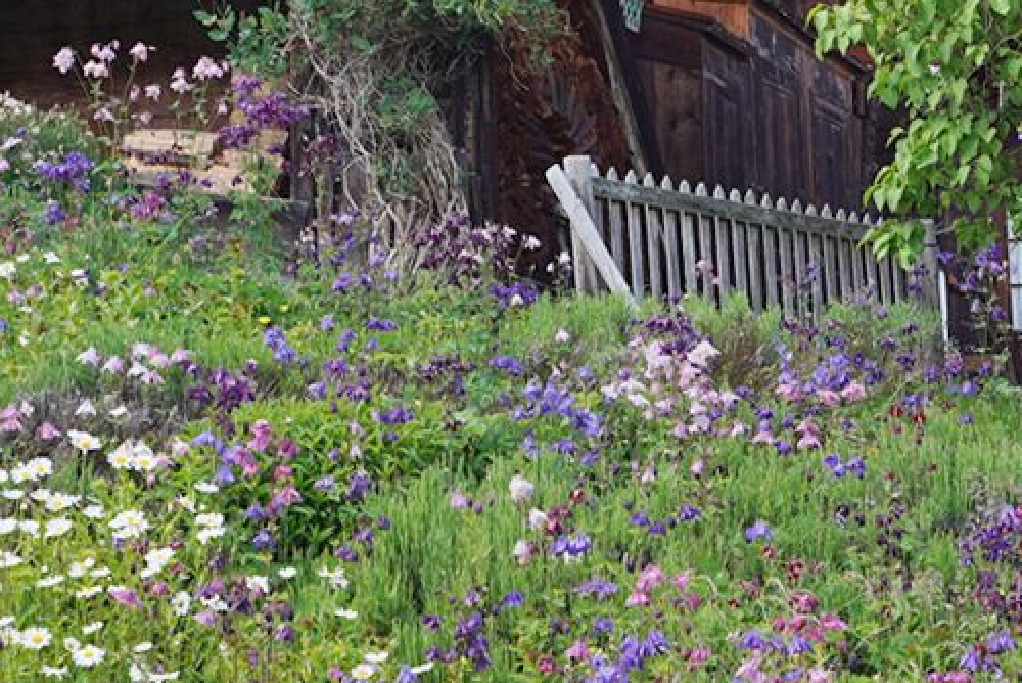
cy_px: 78
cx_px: 989
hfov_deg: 20.6
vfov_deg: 14.1
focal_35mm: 96
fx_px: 2727
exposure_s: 1/100
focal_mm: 24
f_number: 7.1
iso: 100
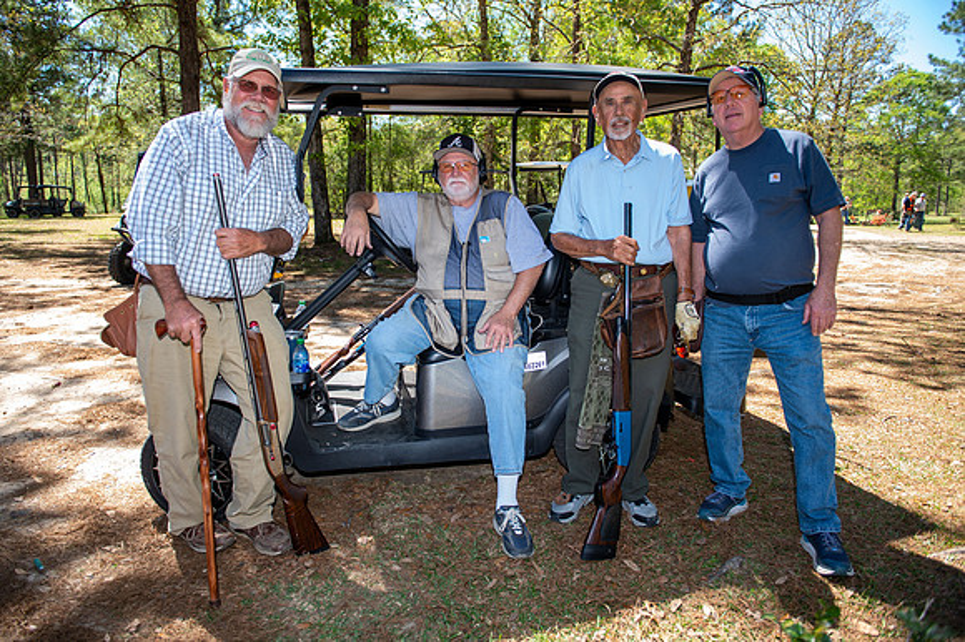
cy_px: 321
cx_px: 482
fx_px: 643
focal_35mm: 24
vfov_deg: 53.1
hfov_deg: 73.8
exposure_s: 1/160
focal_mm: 24
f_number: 3.5
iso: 50
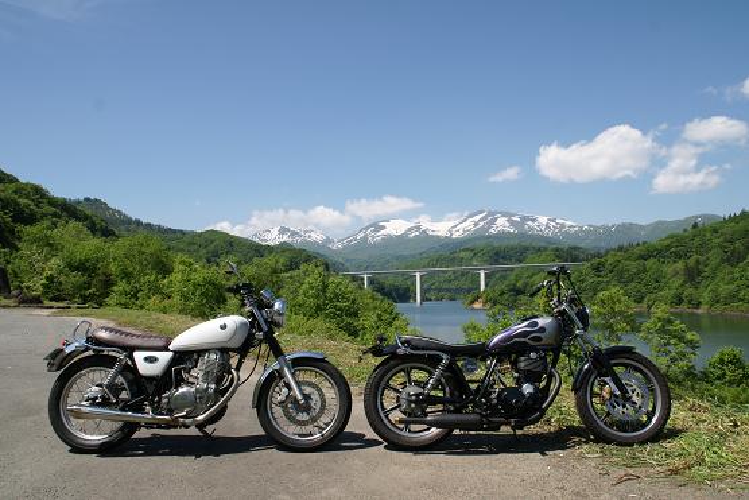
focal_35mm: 30
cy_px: 250
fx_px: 624
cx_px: 374
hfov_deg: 61.9
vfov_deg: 43.6
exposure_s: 1/250
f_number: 9
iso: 100
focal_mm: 20
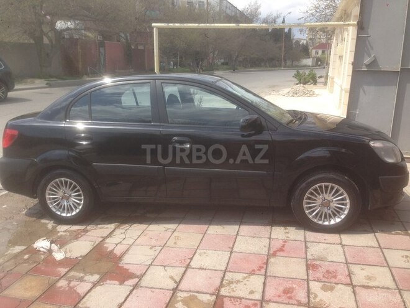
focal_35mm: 33
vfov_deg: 42.9
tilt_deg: -11.5
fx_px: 391
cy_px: 154
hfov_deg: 55.4
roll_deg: -1.2
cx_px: 205
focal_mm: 4.12
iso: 50
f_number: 2.4
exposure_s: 1/903
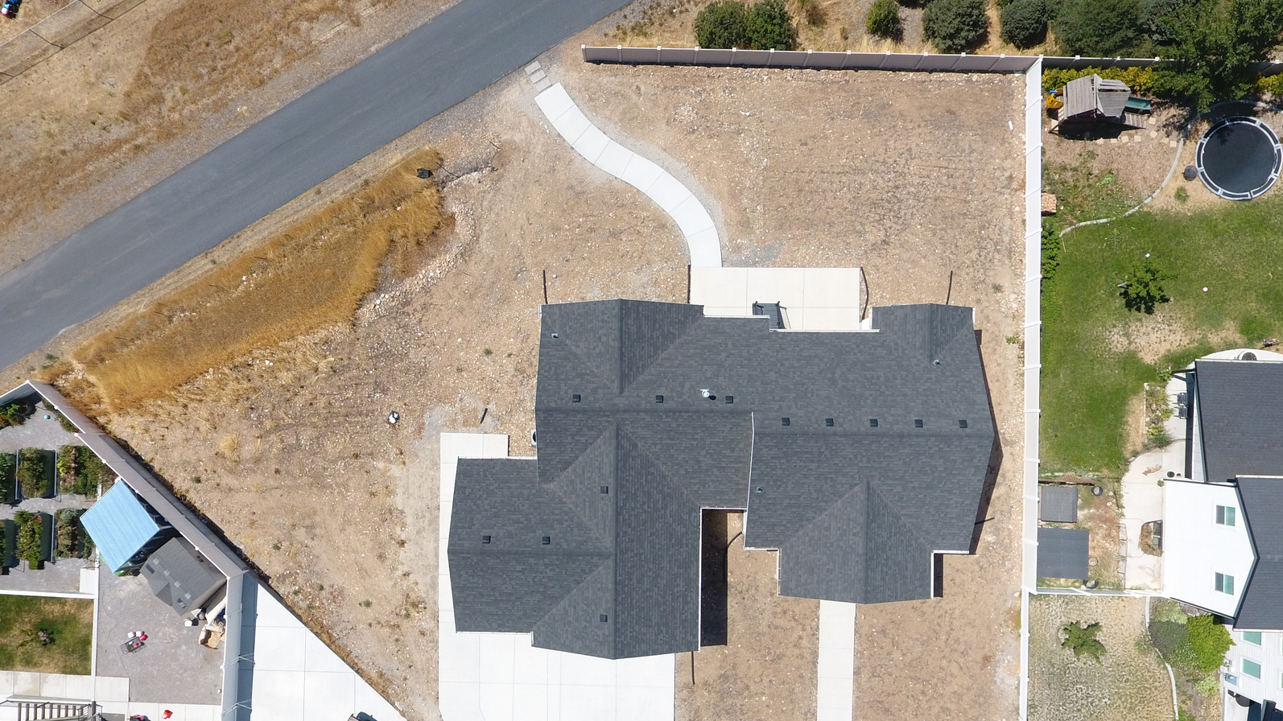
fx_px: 952
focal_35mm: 28
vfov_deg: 41.3
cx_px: 596
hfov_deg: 67.8
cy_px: 436
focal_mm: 3.61
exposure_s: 1/919
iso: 100
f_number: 2.8
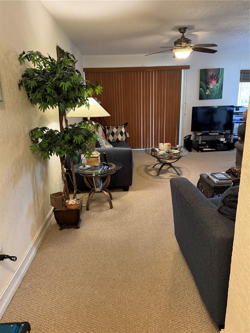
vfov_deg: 71.6
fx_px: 231
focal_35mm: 24
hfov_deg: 56.8
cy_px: 166
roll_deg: +1.9
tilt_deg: -14.9
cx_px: 125
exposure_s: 1/60
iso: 400
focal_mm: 6.76
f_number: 1.78
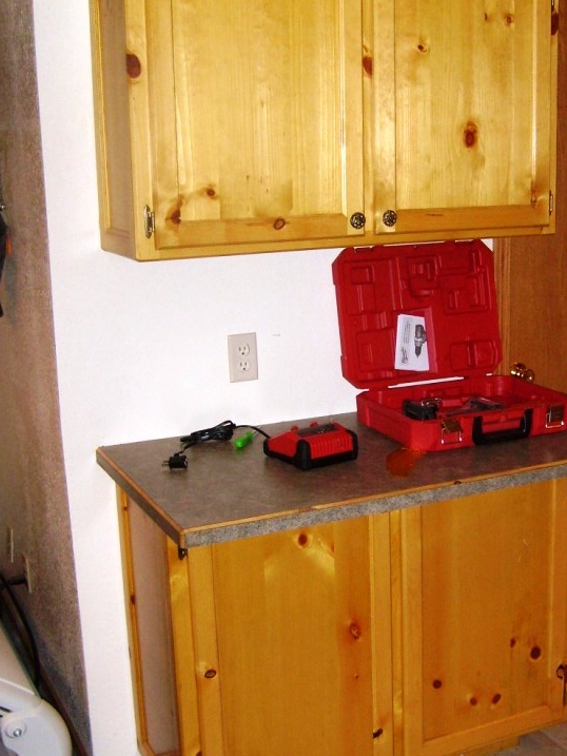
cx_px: 385
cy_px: 408
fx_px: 1092
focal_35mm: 50
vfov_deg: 38.2
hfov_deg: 28.9
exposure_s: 1/45
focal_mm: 5.8
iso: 100
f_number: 2.8
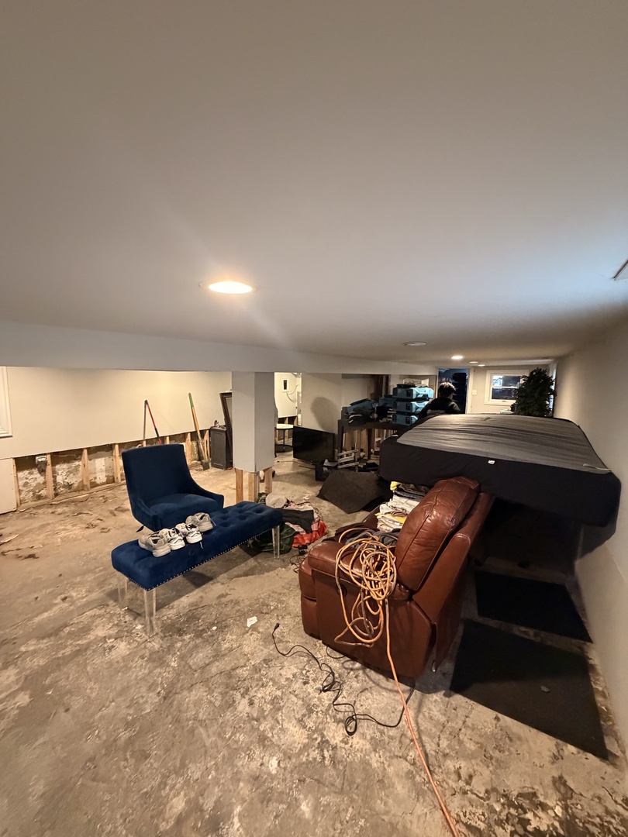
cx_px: 314
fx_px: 339
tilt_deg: -6.1
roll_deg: -0.3
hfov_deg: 85.7
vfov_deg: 102.1
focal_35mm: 14
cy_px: 418
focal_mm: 2.22
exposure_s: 1/60
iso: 1000
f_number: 2.2
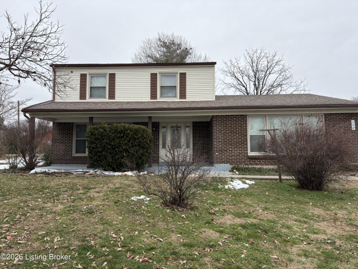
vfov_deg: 53.0
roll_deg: -0.1
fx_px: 269
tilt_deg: +5.4
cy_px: 134
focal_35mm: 26
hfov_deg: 67.3
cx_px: 179
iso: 50
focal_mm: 5.96
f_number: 1.6
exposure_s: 1/1081
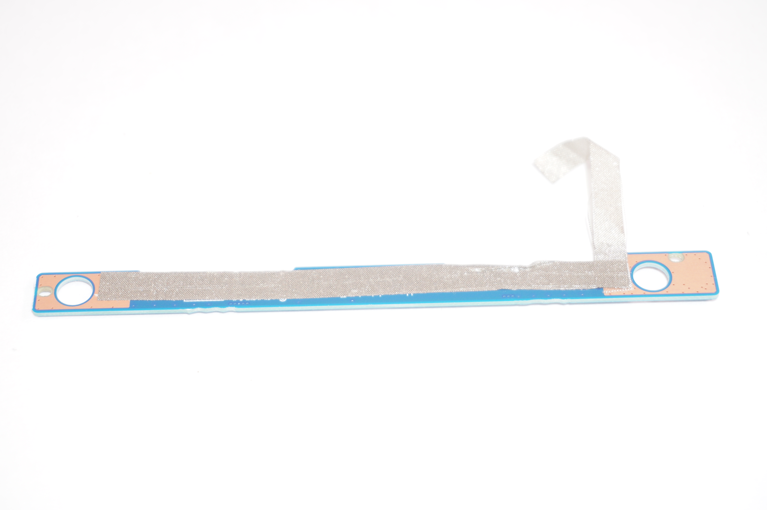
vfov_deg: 20.1
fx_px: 1437
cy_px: 255
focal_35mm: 68
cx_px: 384
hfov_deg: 29.9
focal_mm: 45
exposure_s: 1/160
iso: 200
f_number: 5.6
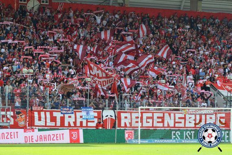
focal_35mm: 138
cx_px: 116
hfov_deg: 14.9
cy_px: 78
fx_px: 889
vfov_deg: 9.9
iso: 400
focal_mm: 92
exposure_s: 1/1000
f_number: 4.5
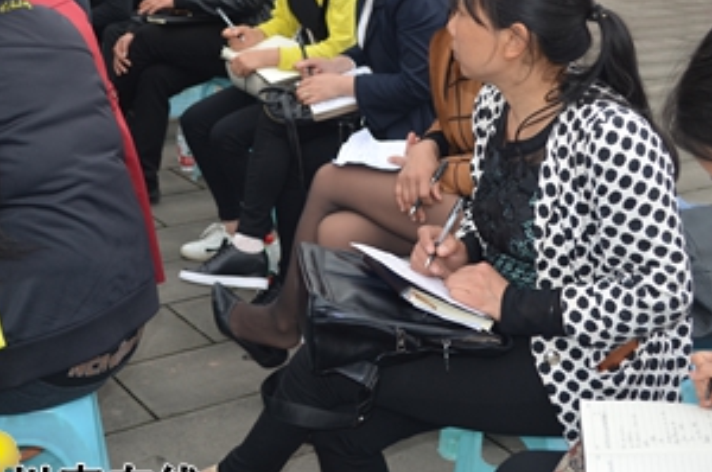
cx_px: 373
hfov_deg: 33.4
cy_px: 203
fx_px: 1185
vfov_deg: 22.5
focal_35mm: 60
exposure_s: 1/160
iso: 200
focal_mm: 24
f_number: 4
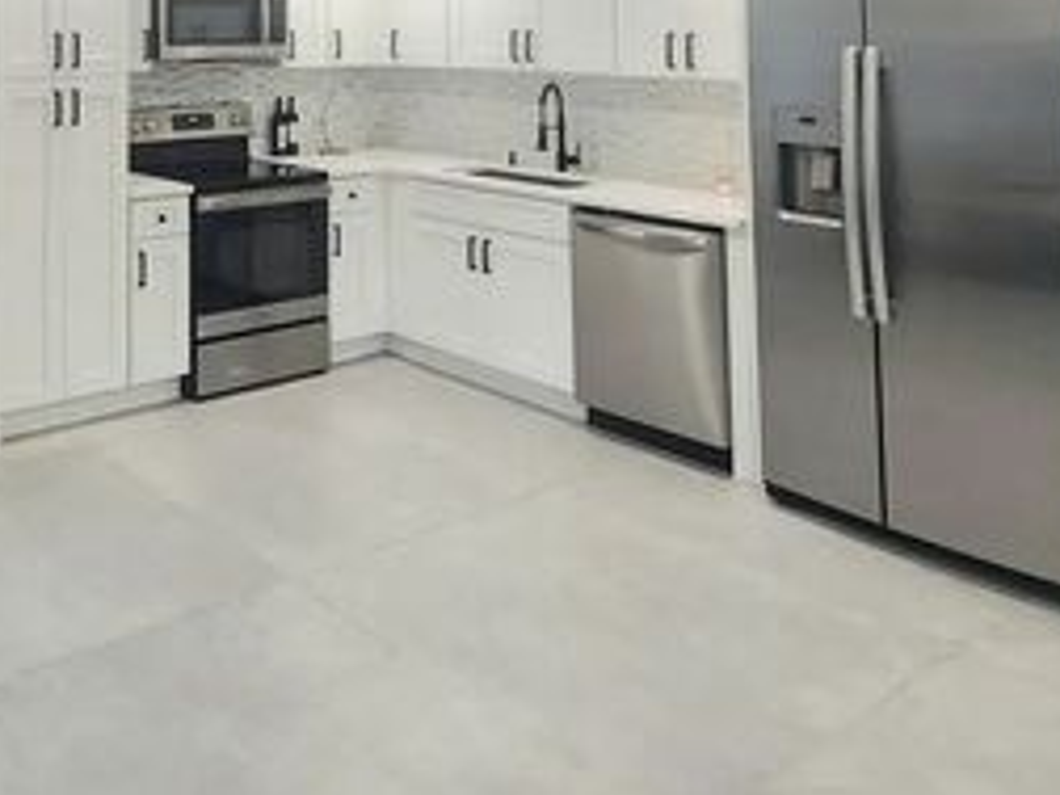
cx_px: 172
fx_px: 1011
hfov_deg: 51.0
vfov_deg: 37.3
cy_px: -38
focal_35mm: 33
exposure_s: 1/60.2
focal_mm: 2.2
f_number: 2.2
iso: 160
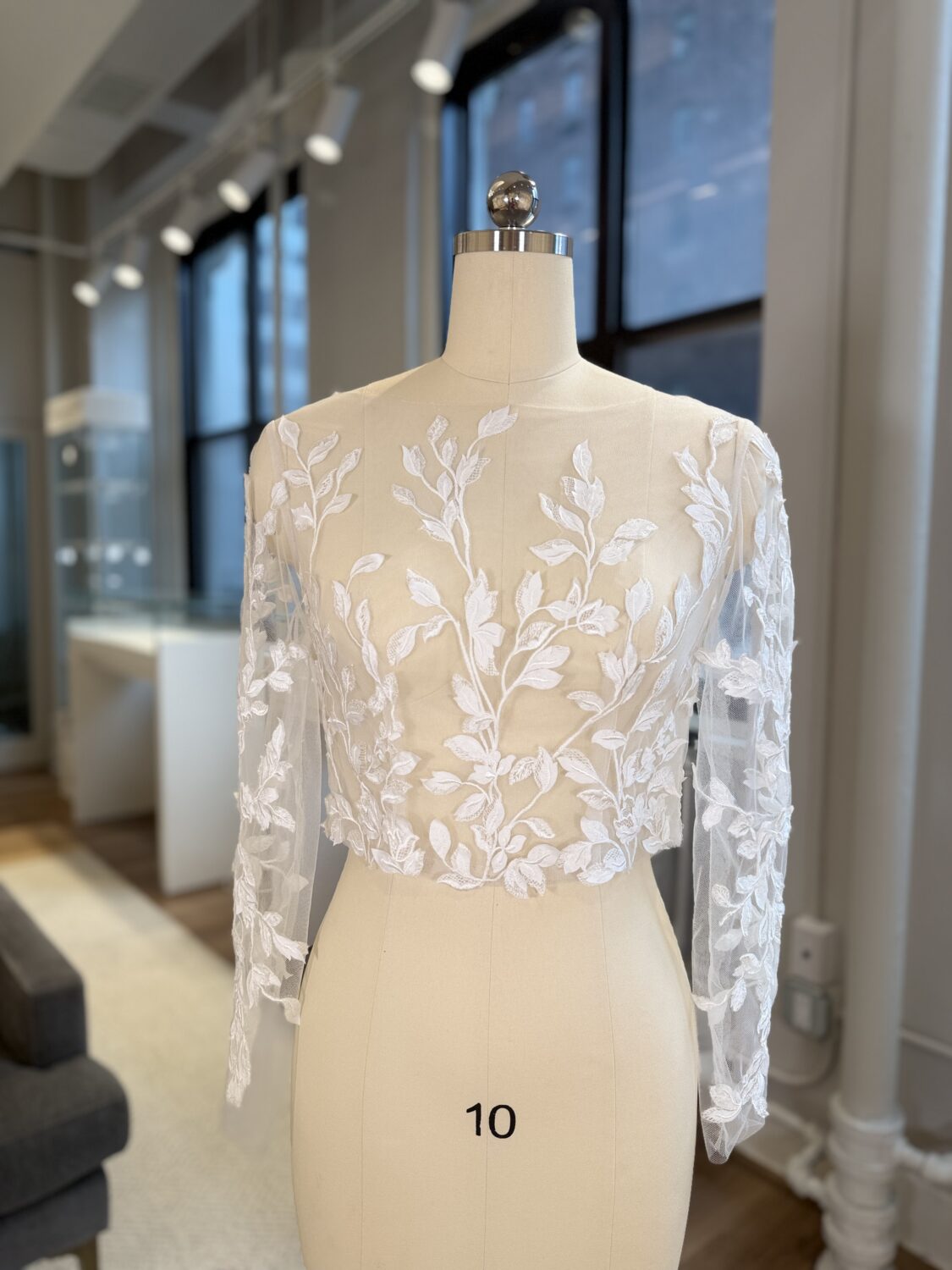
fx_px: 880
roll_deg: -0.9
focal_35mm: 24
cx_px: 476
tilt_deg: -5.1
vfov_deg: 71.6
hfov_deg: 56.8
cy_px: 635
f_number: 1.78
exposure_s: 1/203
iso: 64
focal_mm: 6.76
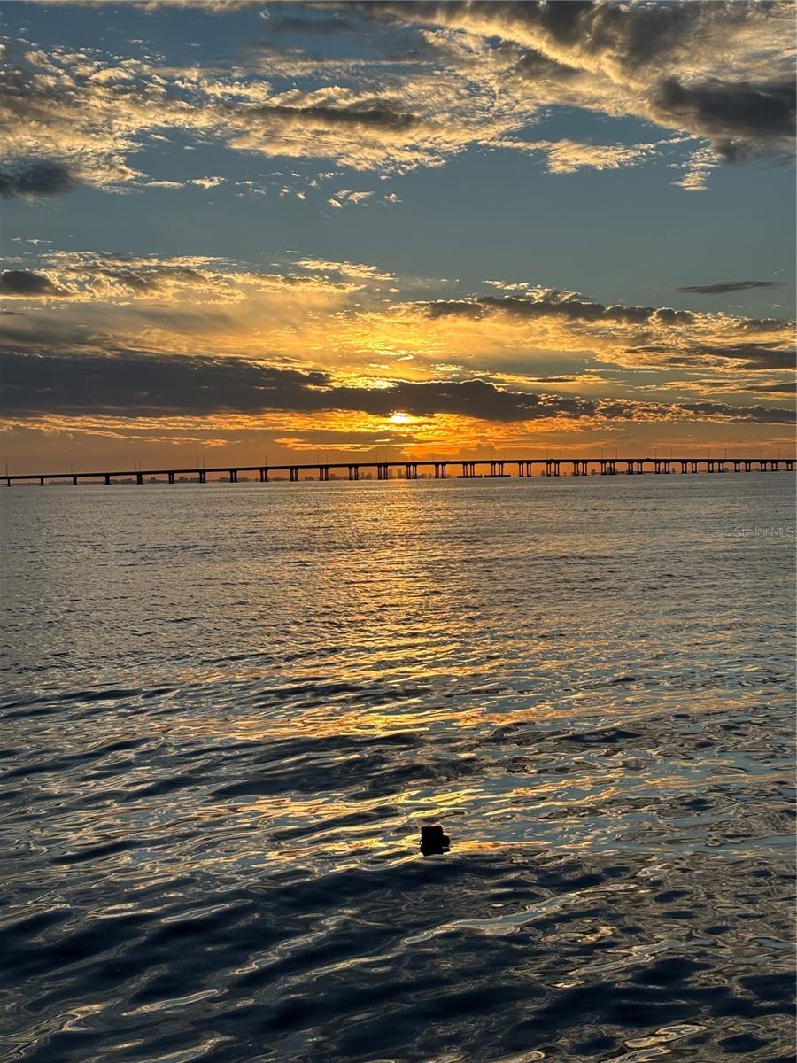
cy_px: 532
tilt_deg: -2.1
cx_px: 398
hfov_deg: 28.0
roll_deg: +0.3
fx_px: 1596
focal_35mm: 52
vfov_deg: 36.8
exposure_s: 1/3115
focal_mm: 5.96
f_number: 1.6
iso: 40
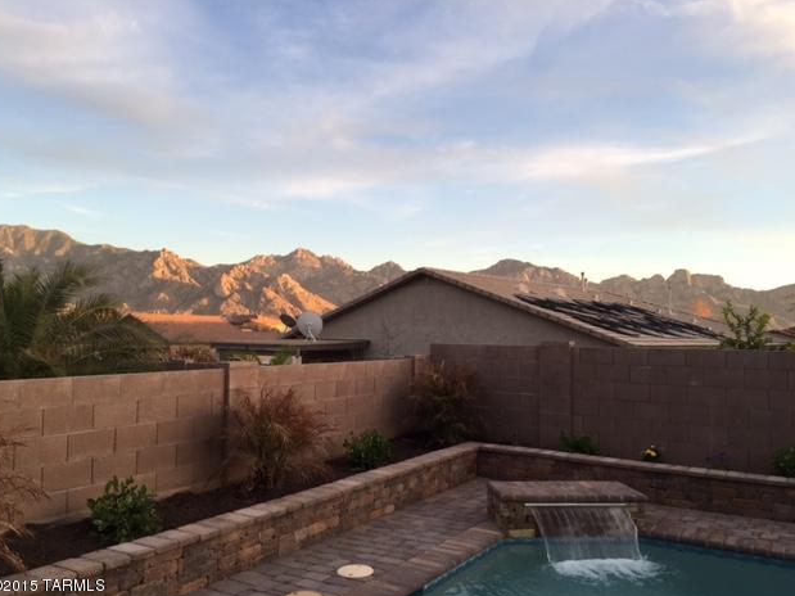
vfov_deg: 46.8
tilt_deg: +2.8
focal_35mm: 30
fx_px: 689
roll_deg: -0.7
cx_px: 394
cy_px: 303
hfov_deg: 60.0
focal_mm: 4.15
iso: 32
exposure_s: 1/120
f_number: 2.2
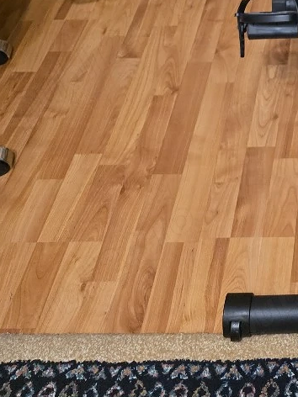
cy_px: -129
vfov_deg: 25.4
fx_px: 746
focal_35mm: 65
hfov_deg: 20.8
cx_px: 376
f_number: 1.7
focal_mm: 6.3
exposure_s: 1/101
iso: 1600
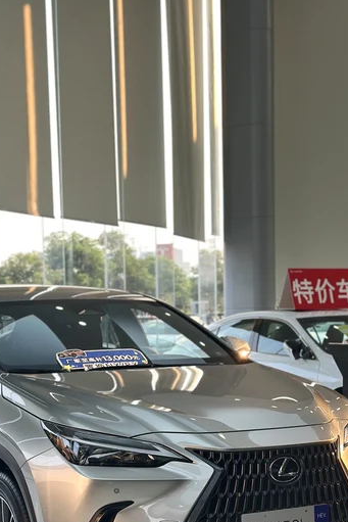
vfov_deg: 26.7
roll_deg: +0.9
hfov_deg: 18.1
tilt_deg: -2.9
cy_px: 382
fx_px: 1087
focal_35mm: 75
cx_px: 115
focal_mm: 6.86
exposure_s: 1/260
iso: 80
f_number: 1.78
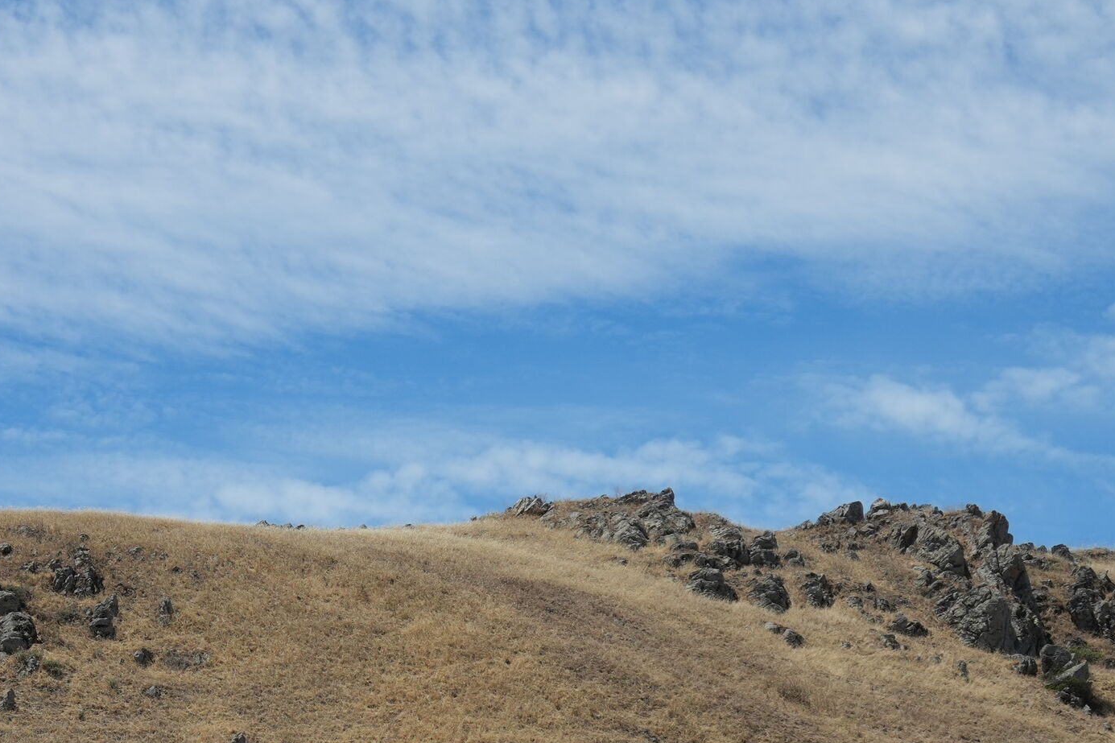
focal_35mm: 156
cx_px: 545
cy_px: 802
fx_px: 4831
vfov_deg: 8.7
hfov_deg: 13.2
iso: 250
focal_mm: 50
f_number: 4.5
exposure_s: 1/2500
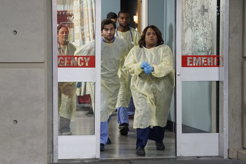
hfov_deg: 14.6
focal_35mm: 141
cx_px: 123
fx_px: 963
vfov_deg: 9.7
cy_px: 82
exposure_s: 1/200
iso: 10000
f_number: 10
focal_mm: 141
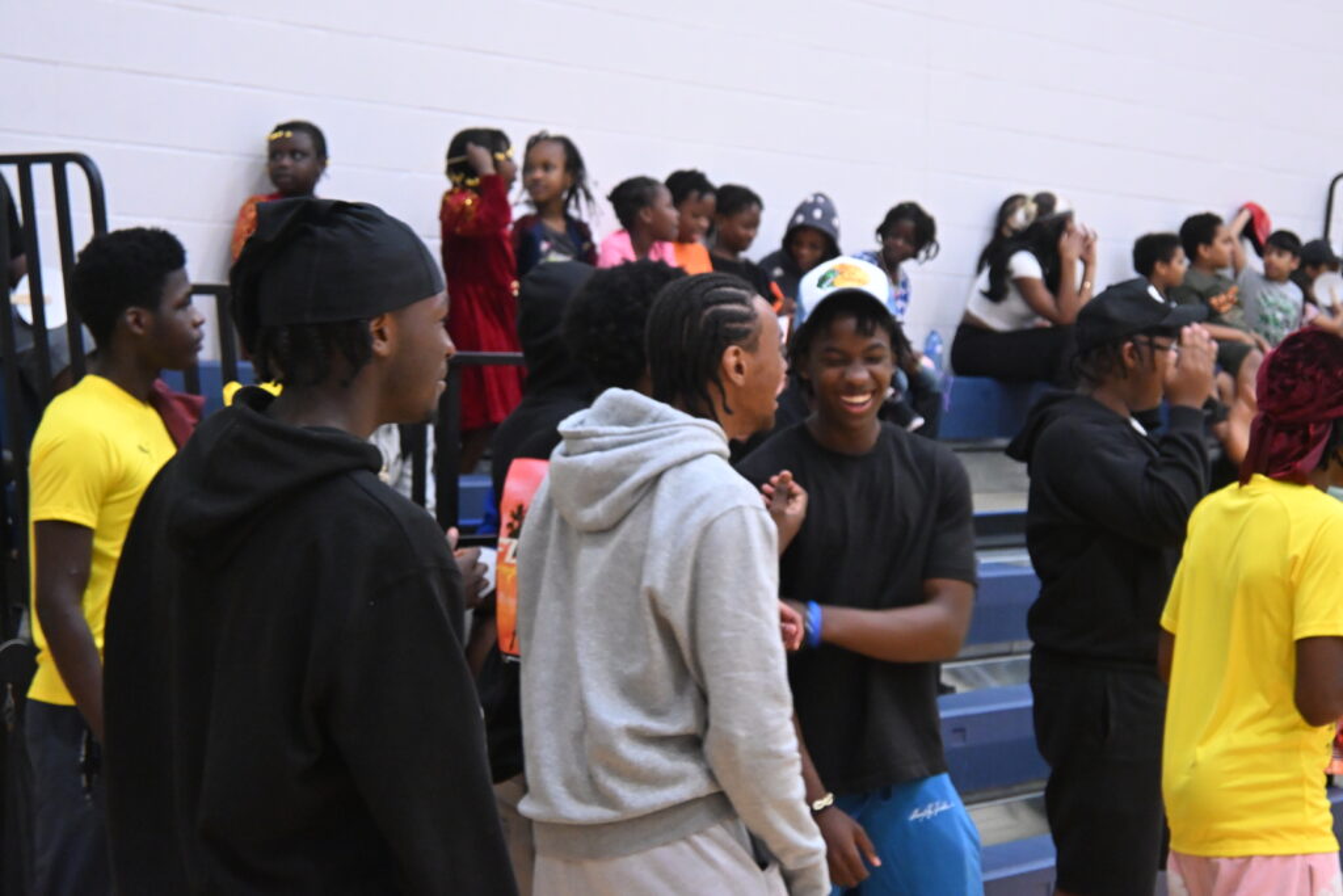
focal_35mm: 75
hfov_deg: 27.0
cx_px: 672
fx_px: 2798
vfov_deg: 18.2
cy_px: 448
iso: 4500
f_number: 6.3
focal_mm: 50
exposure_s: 1/80
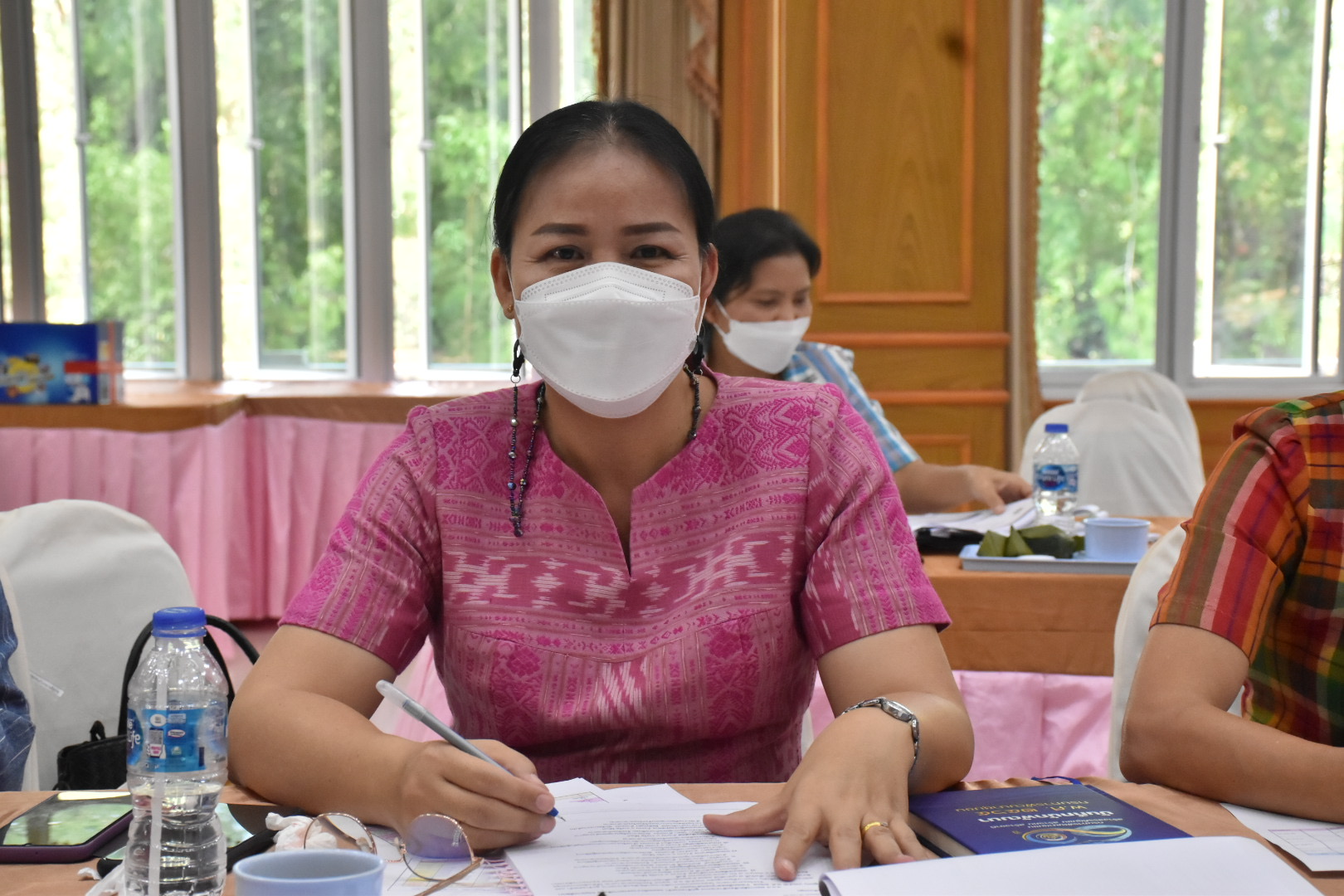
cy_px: 448
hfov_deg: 28.1
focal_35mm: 72
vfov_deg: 18.9
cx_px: 672
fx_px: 2688
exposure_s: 1/200
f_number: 7.1
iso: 2500
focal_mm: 48
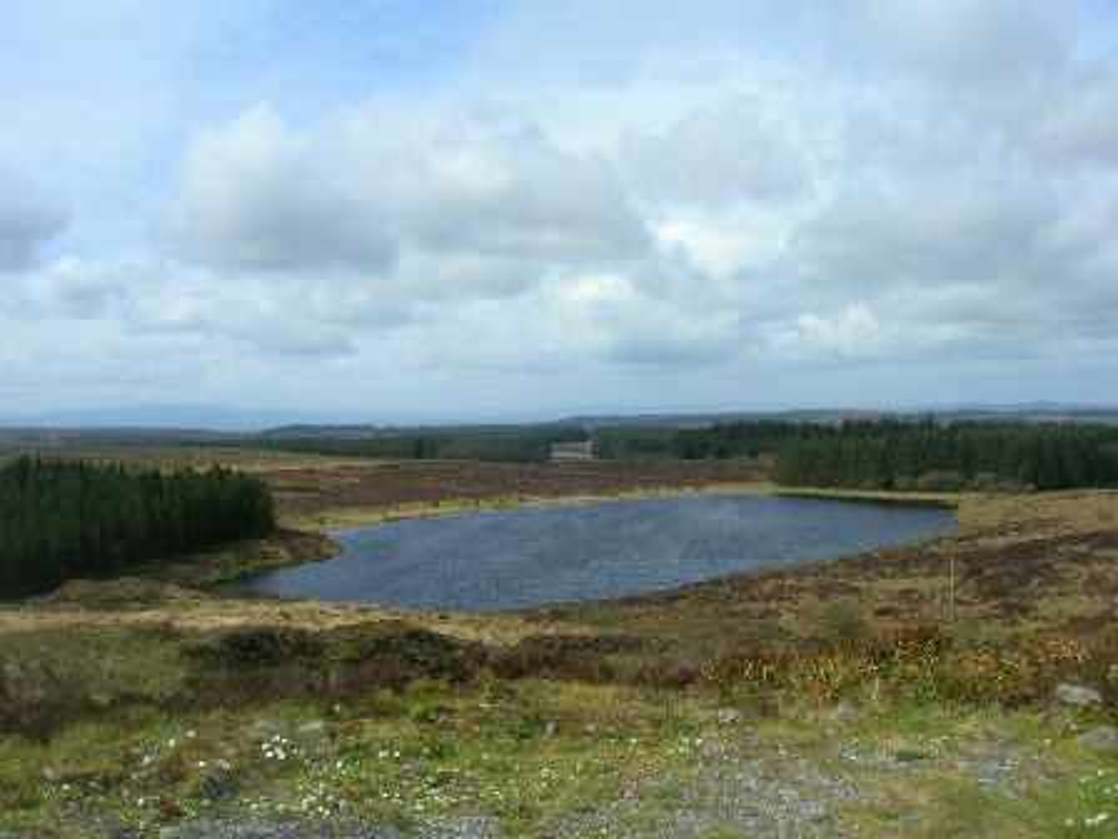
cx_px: 559
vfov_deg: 41.8
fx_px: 1098
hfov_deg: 54.0
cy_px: 420
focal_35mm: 34
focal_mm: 5.7
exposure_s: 1/440
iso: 50
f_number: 4.9
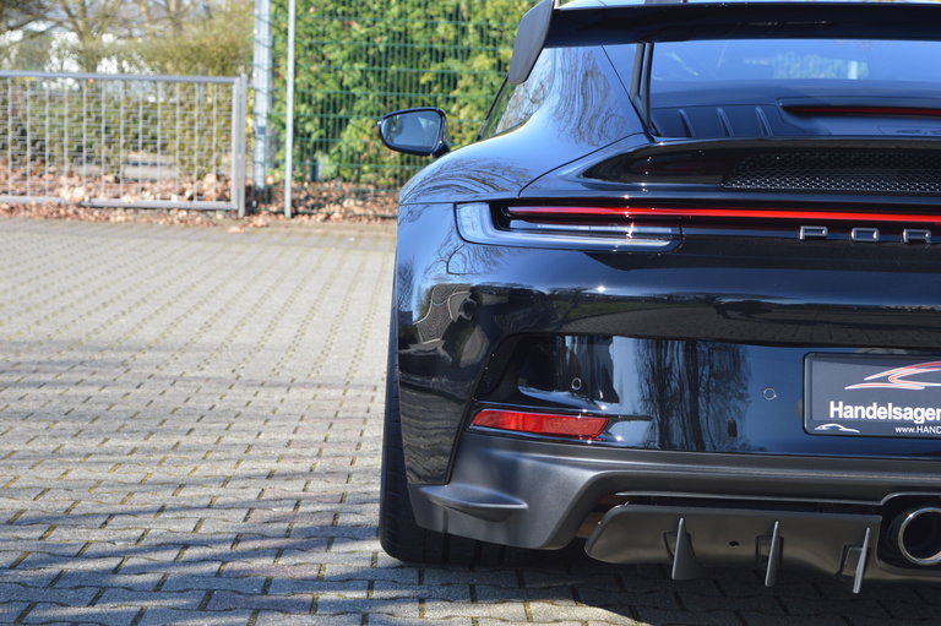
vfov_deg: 18.9
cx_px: 470
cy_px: 313
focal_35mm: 72
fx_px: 1881
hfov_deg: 28.1
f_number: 5.6
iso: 100
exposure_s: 1/125
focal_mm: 48
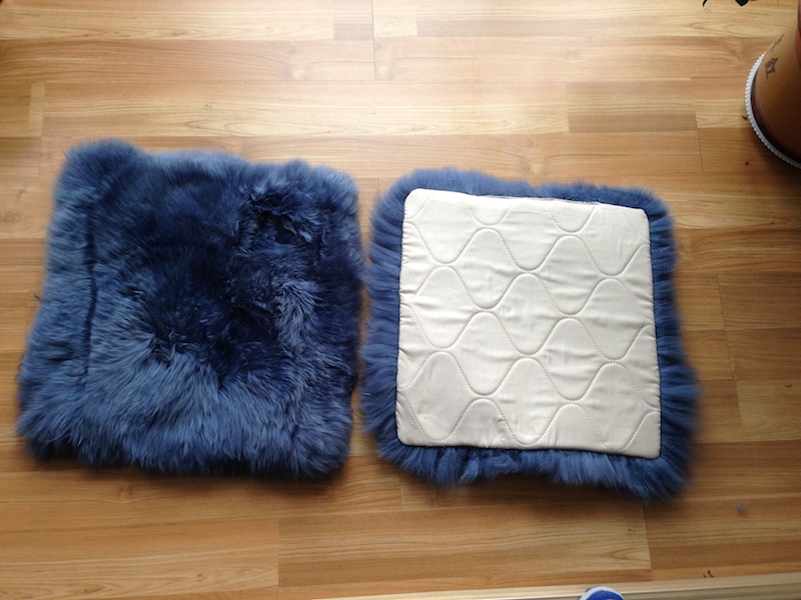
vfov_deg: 42.9
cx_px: 400
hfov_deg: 55.4
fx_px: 764
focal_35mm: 33
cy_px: 300
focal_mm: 4.13
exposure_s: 1/120
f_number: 2.4
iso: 64
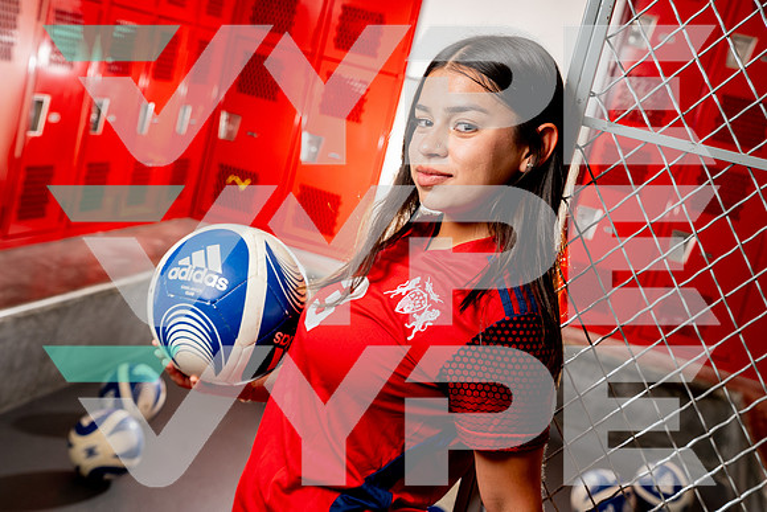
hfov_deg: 35.2
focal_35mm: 57
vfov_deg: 23.9
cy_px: 255
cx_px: 379
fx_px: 1209
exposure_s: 1/250
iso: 400
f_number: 7.1
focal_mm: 54
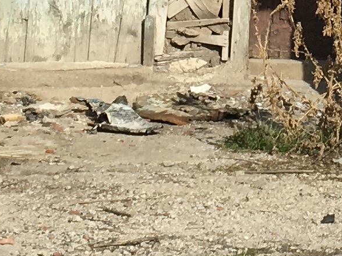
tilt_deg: +3.6
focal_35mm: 198
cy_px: -209
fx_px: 1956
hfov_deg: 9.9
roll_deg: -1.7
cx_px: 353
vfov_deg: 7.3
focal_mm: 4.15
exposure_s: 1/3344
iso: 25
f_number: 2.2
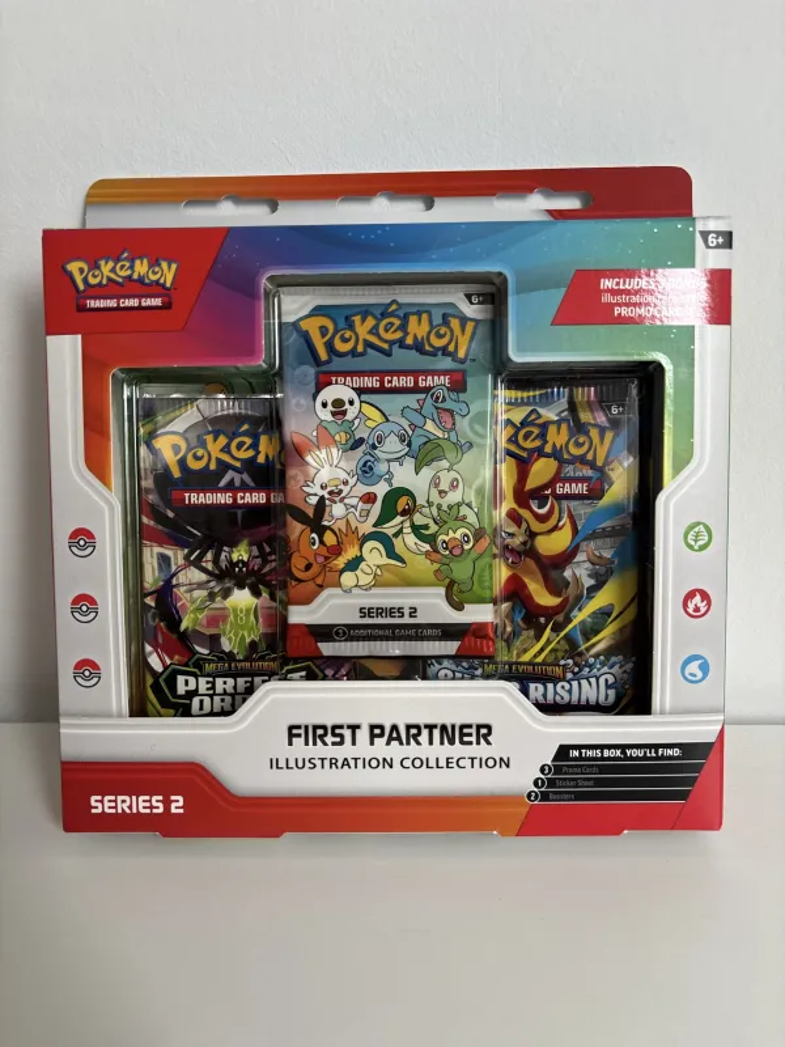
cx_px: 392
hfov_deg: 53.1
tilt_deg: -20.6
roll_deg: -0.2
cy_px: 524
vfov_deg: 67.3
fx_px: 786
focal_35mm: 26
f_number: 1.6
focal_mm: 5.96
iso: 125
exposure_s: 1/67
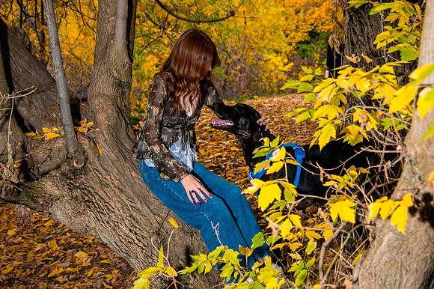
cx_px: 197
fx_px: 699
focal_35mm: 58
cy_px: 102
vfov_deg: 23.3
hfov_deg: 34.4
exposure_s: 1/160
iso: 640
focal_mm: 38
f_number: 4
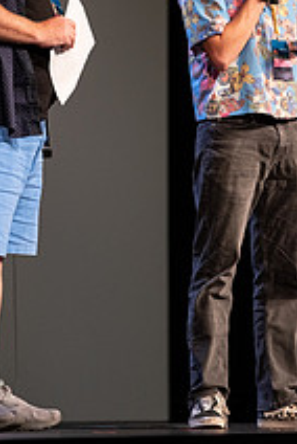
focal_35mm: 445
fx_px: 5489
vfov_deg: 4.6
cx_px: 176
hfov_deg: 3.1
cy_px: 67
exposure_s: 1/210
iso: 800
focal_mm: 140
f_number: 2.8
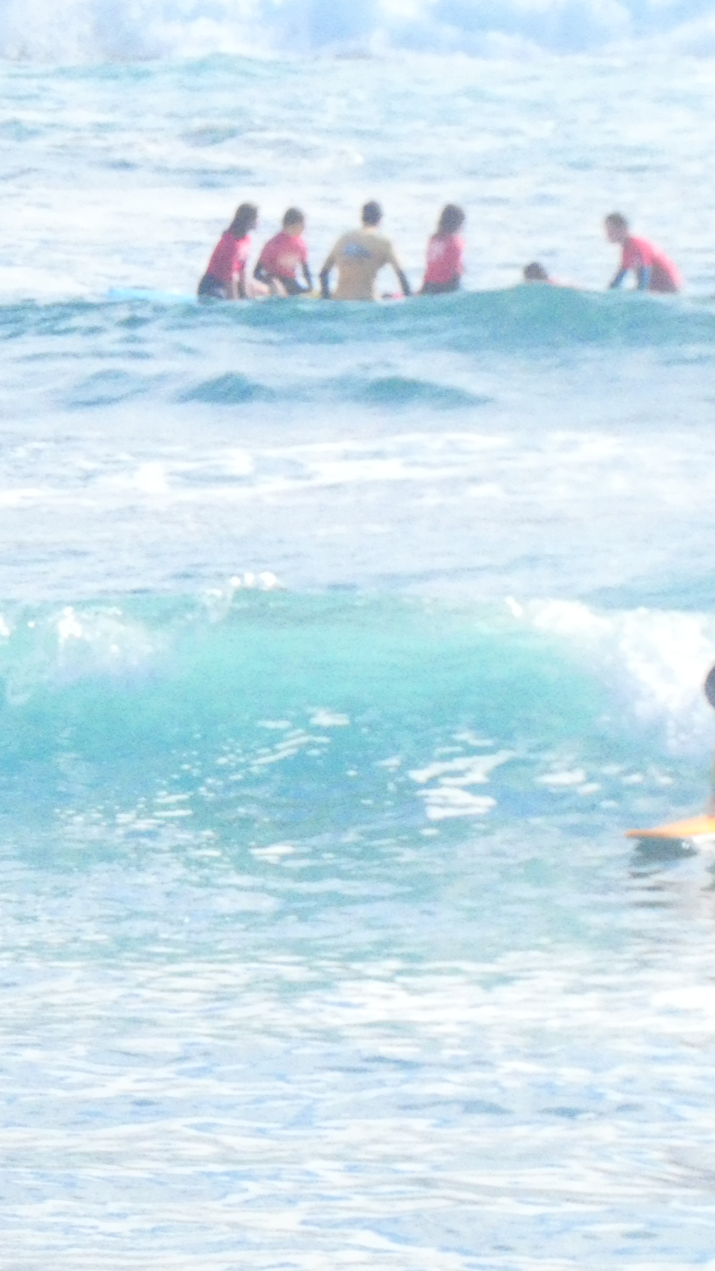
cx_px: 304
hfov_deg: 2.1
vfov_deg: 3.7
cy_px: 635
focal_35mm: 582
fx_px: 19617
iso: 800
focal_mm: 71.7
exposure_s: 1/2000
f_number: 5.6
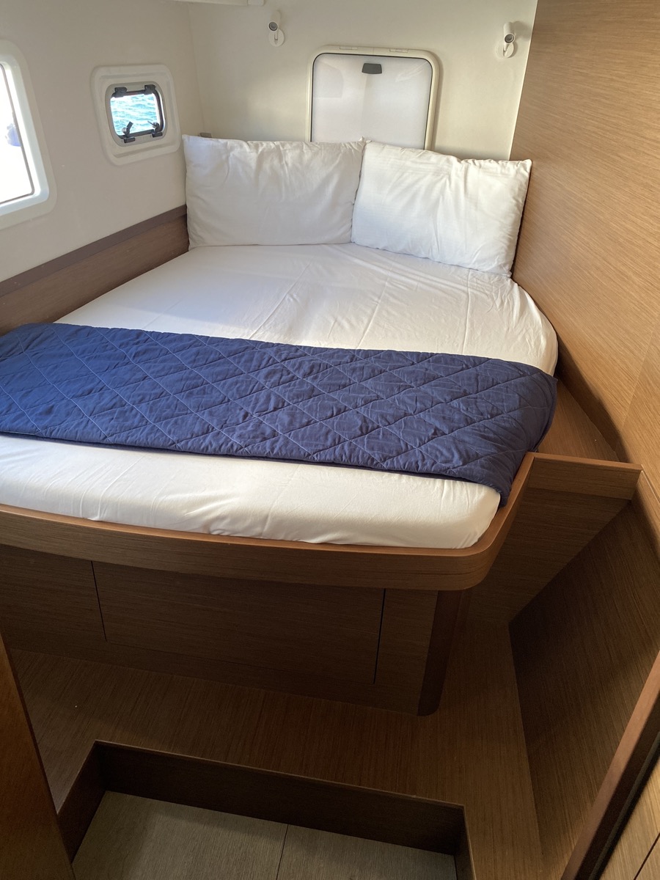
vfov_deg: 67.3
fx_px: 661
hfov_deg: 53.1
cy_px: 440
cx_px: 330
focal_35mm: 26
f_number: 1.8
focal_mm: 4.25
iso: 125
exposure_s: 1/71
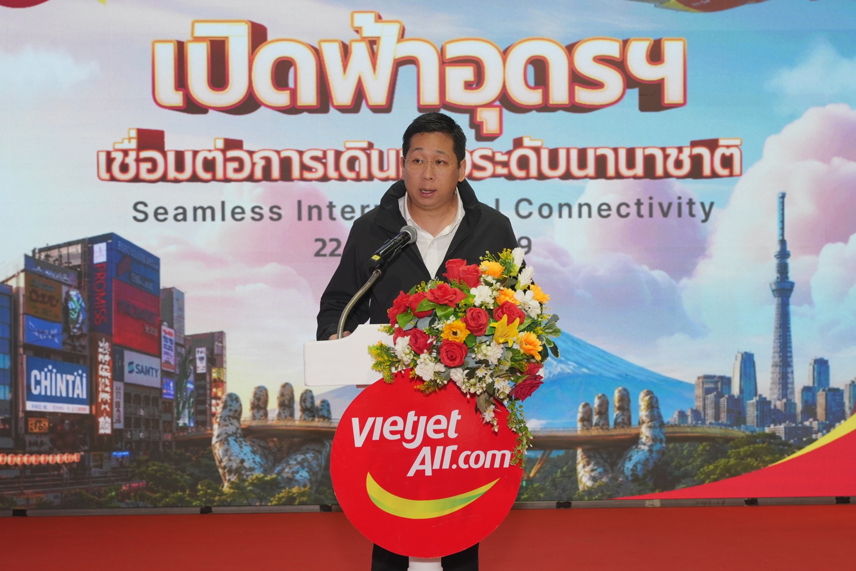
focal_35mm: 66
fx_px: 1569
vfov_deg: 20.6
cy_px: 286
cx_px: 428
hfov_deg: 30.5
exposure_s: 1/125
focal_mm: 66
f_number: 5
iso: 1000
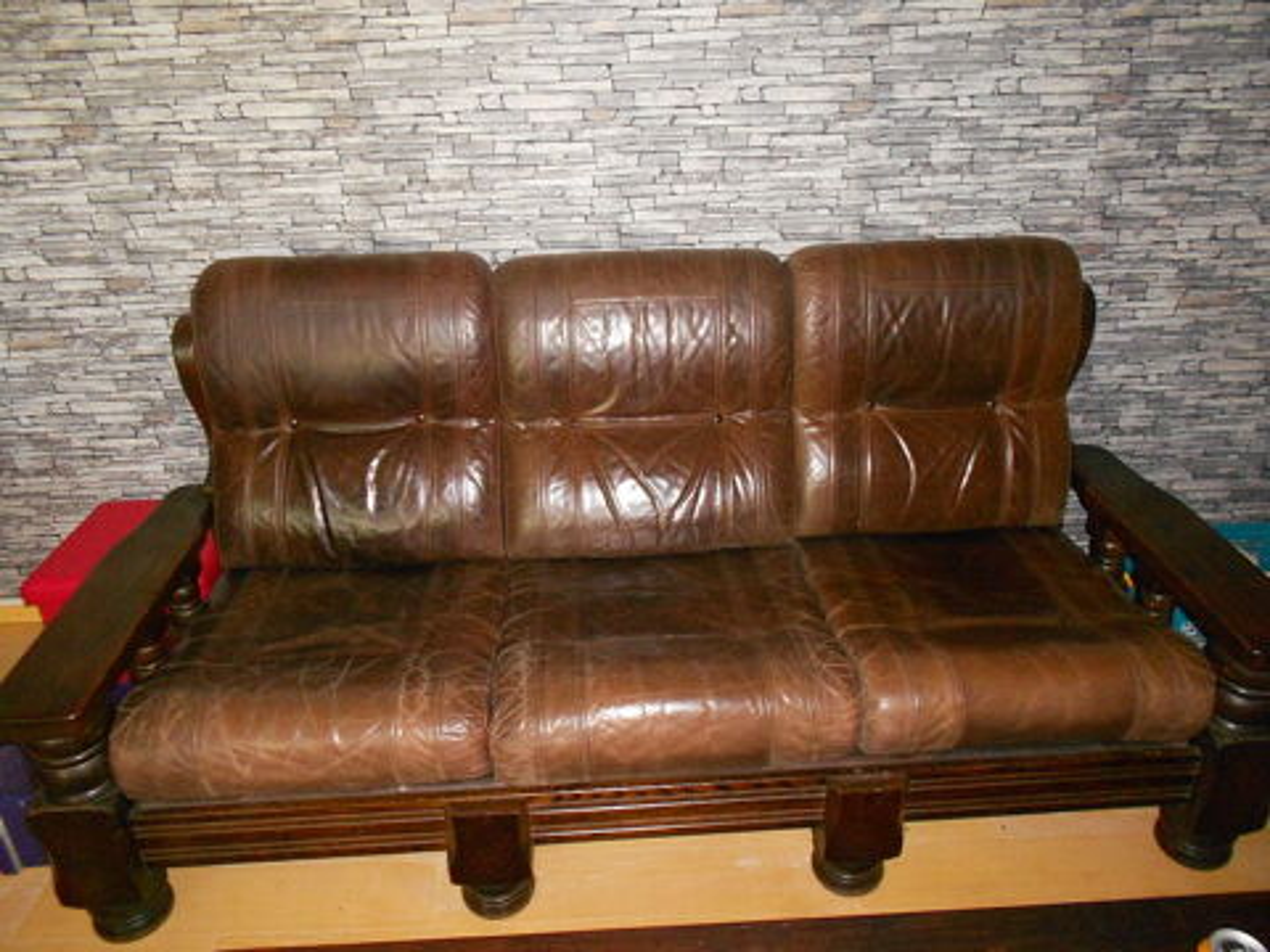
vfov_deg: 53.1
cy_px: 476
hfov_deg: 67.3
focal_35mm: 26
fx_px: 954
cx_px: 635
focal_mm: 4.6
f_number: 3.2
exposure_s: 1/25
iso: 400
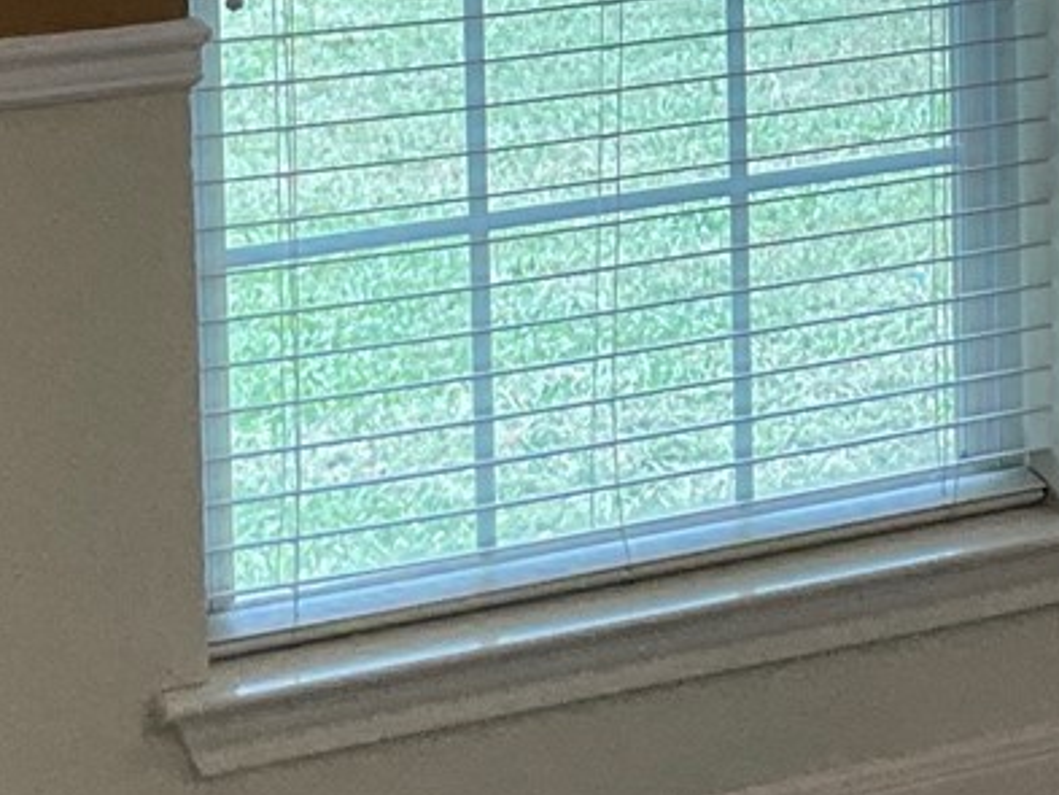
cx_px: 1606
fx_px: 4621
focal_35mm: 151
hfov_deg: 12.4
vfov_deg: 9.6
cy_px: -375
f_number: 1.8
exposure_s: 1/120
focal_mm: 3
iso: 20
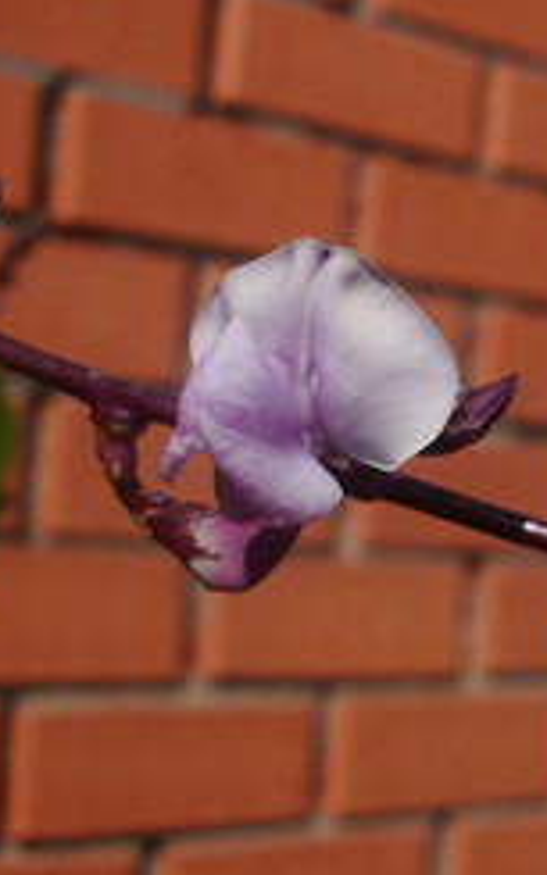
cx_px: 622
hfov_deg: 16.2
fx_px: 1862
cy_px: 409
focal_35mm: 78
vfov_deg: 26.5
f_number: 7.3
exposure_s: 1/400
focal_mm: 6.3
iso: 64
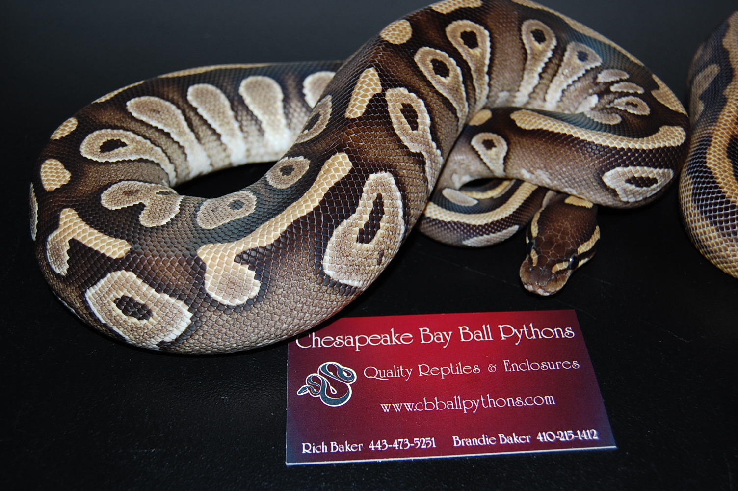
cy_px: 246
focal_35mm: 45
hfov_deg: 43.6
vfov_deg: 29.8
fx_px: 922
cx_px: 369
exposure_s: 1/125
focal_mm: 30
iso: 200
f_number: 5.6
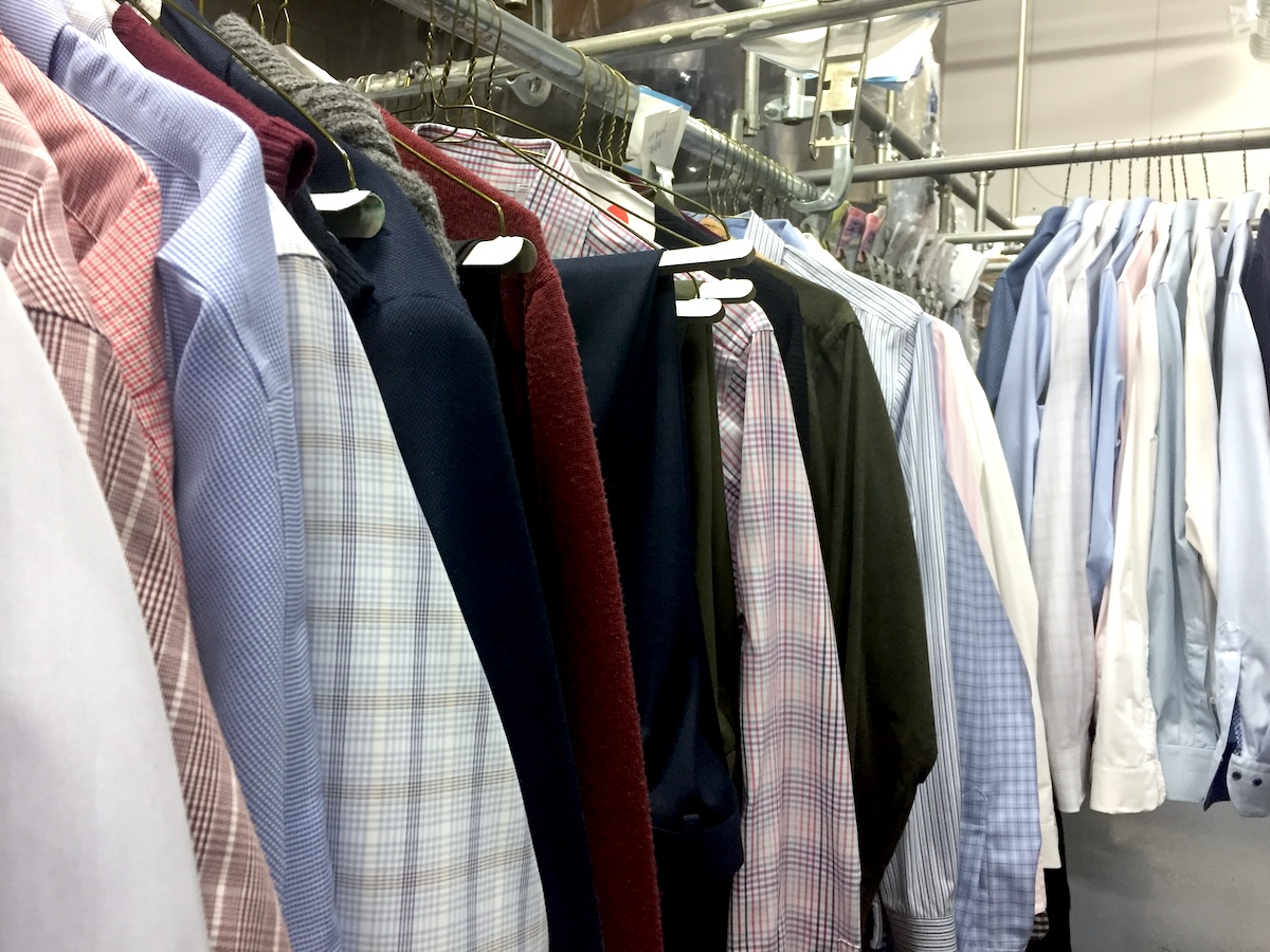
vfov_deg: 48.2
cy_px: 476
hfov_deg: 61.7
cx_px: 635
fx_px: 1064
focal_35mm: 29
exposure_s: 1/30
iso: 100
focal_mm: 4.15
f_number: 2.2
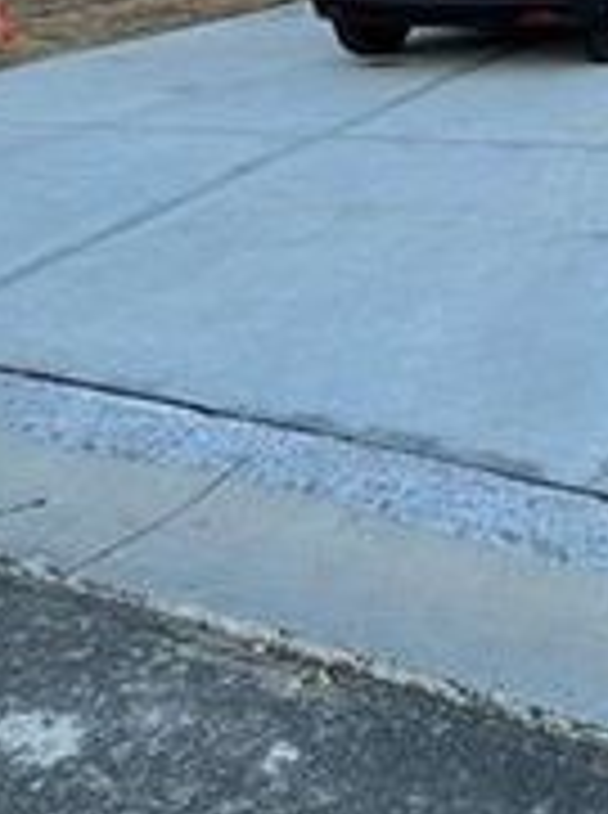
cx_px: 883
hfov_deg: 24.4
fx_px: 1128
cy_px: -11
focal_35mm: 48
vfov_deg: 35.7
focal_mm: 1.57
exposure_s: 1/511
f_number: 1.8
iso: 32
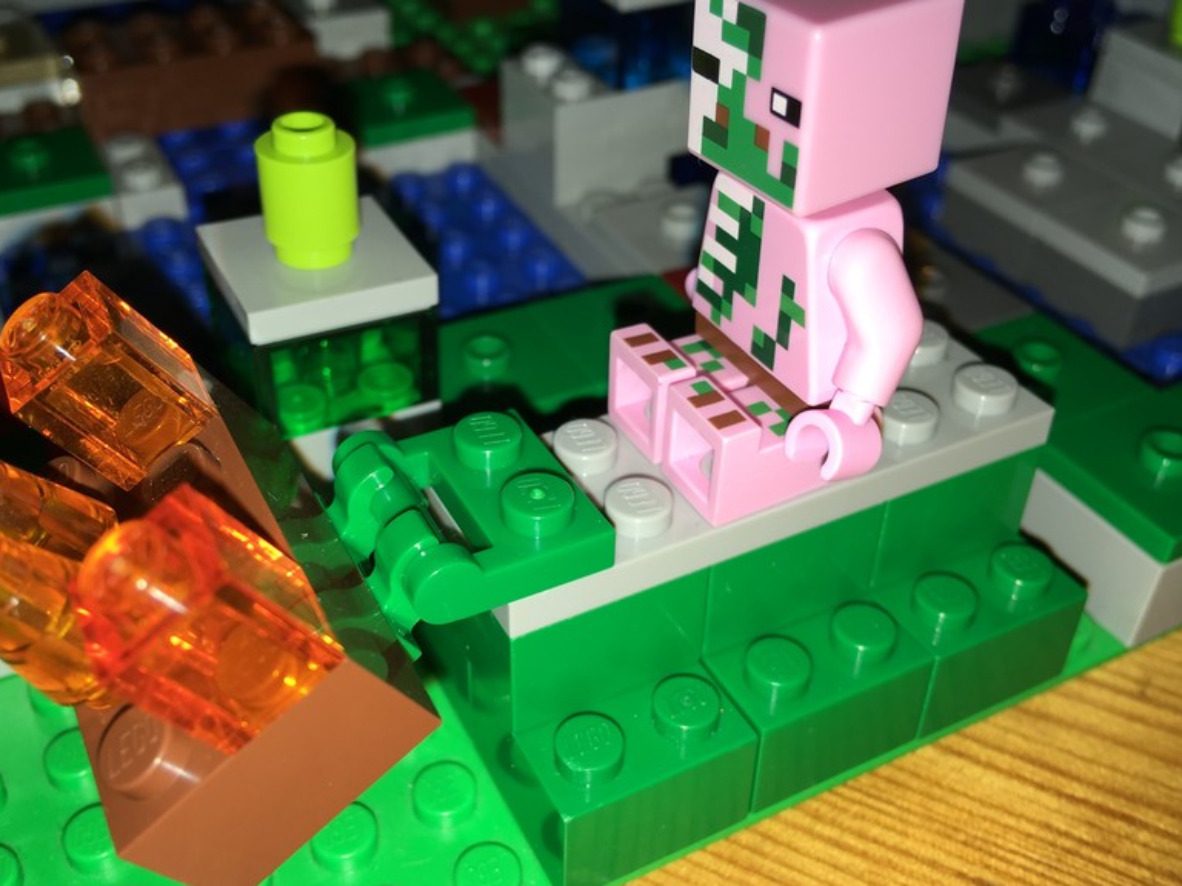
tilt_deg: -38.3
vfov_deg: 41.8
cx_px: 571
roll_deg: -2.2
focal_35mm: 34
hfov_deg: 53.9
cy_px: 421
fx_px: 1161
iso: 25
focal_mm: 4.15
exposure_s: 1/164
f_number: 2.2
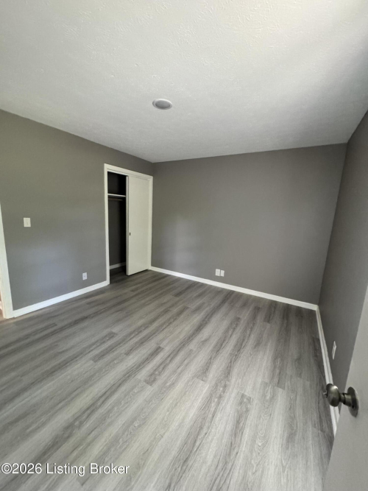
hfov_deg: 85.7
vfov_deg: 102.1
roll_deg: -0.7
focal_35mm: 14
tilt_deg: -11.4
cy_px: 246
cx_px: 184
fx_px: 199
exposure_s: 1/60
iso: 800
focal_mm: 2.22
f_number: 2.2
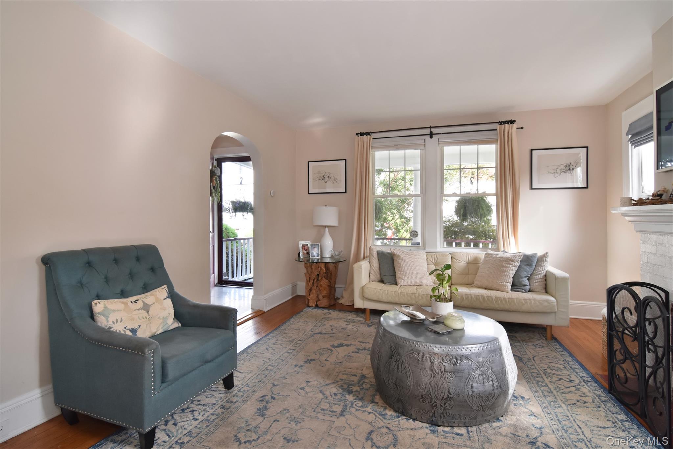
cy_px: 224
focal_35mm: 16
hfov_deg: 95.0
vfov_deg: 72.0
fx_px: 308
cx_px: 336
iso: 640
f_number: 11
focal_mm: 11
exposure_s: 1/30
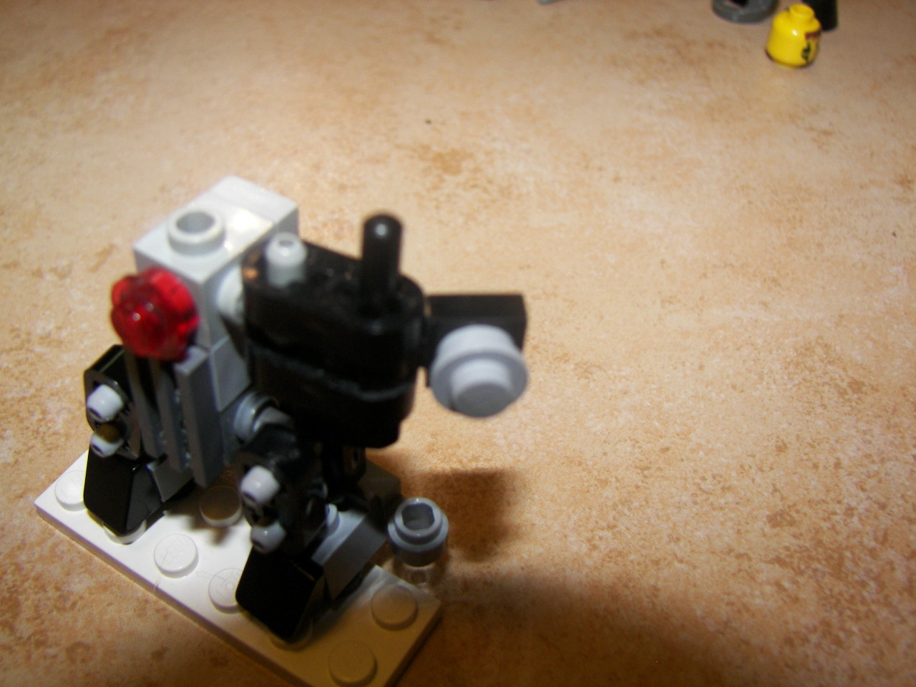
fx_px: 953
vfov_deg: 39.7
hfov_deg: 51.4
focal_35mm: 36
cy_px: 344
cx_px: 458
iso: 100
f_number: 2.8
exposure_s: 1/30
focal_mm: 6
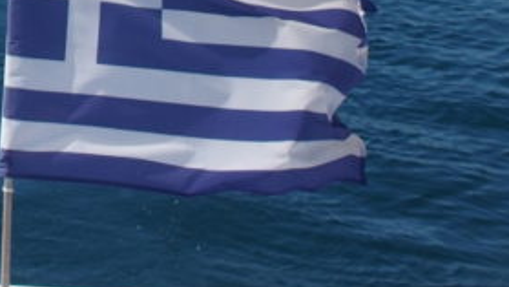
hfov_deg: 13.2
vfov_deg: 7.8
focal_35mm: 152
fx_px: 2052
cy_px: -214
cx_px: -301
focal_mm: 8.1
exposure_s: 1/800
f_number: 4.5
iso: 100
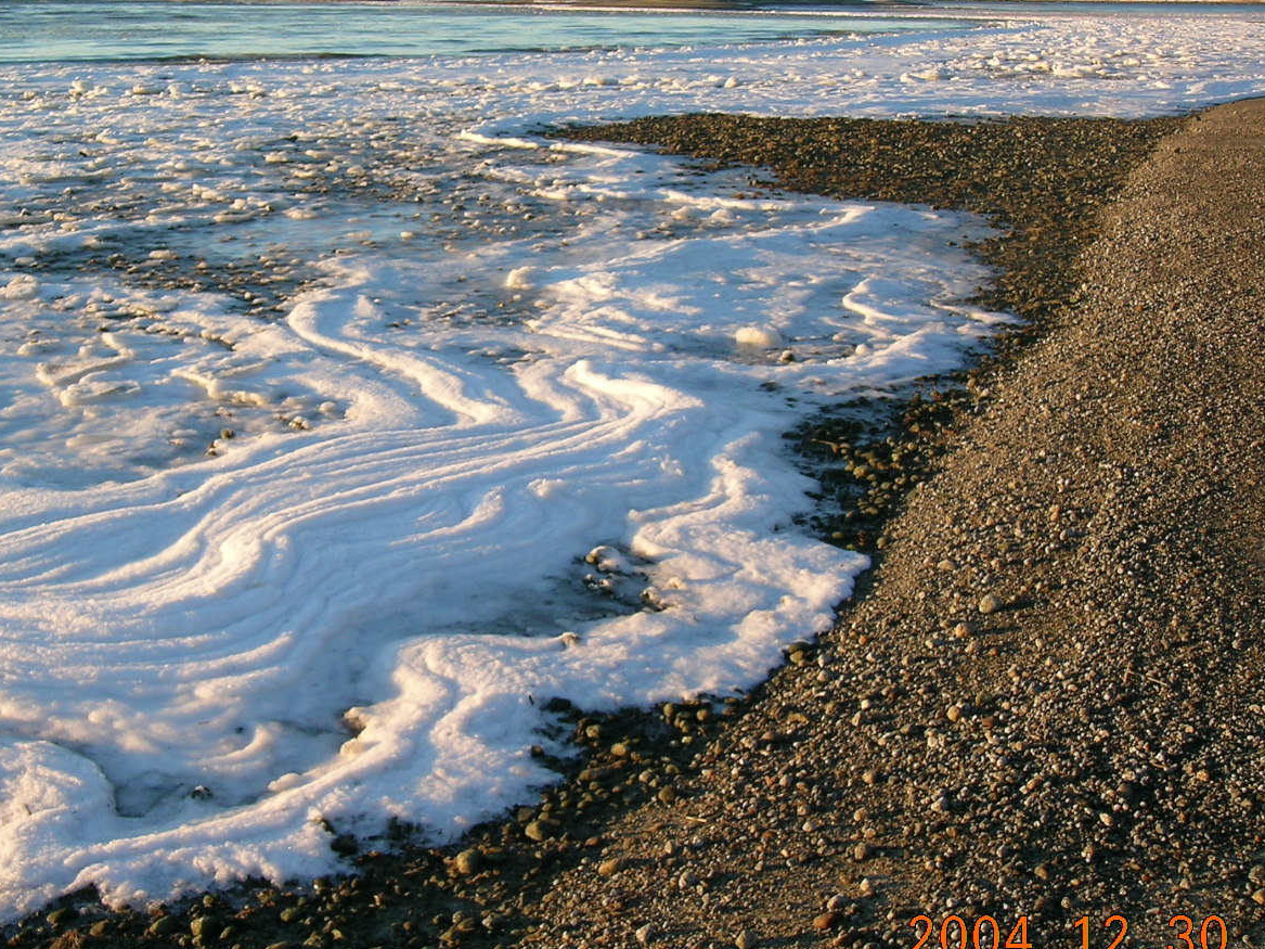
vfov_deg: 30.2
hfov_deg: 39.3
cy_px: 422
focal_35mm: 48
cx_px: 446
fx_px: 1754
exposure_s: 1/124
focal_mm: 7.2
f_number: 4.8
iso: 50
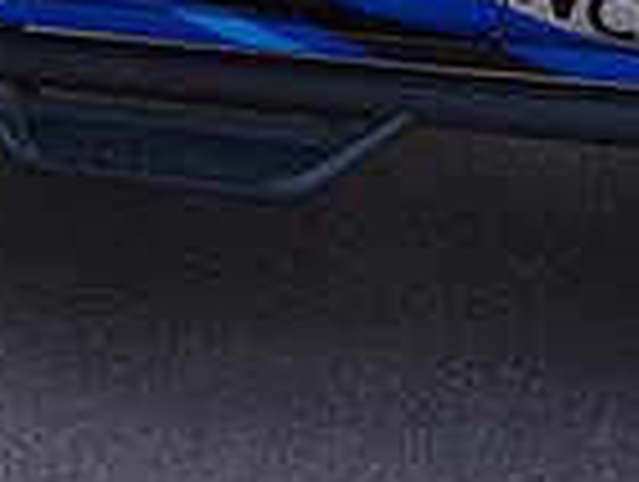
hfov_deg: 20.8
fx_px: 1738
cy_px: -322
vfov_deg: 14.3
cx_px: 302
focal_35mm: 94
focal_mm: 24
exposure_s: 1/500
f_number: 6.3
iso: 640
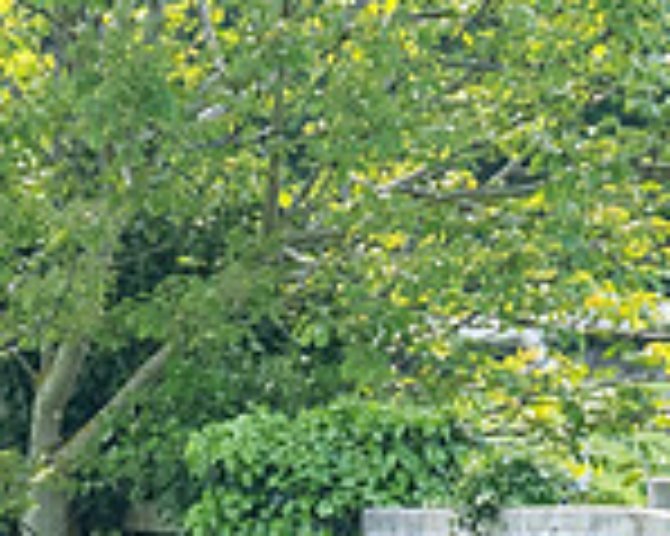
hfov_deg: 1.2
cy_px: 486
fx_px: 31667
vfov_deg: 1.0
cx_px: -221
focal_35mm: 1598
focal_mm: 200
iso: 400
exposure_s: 1/1600
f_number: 4
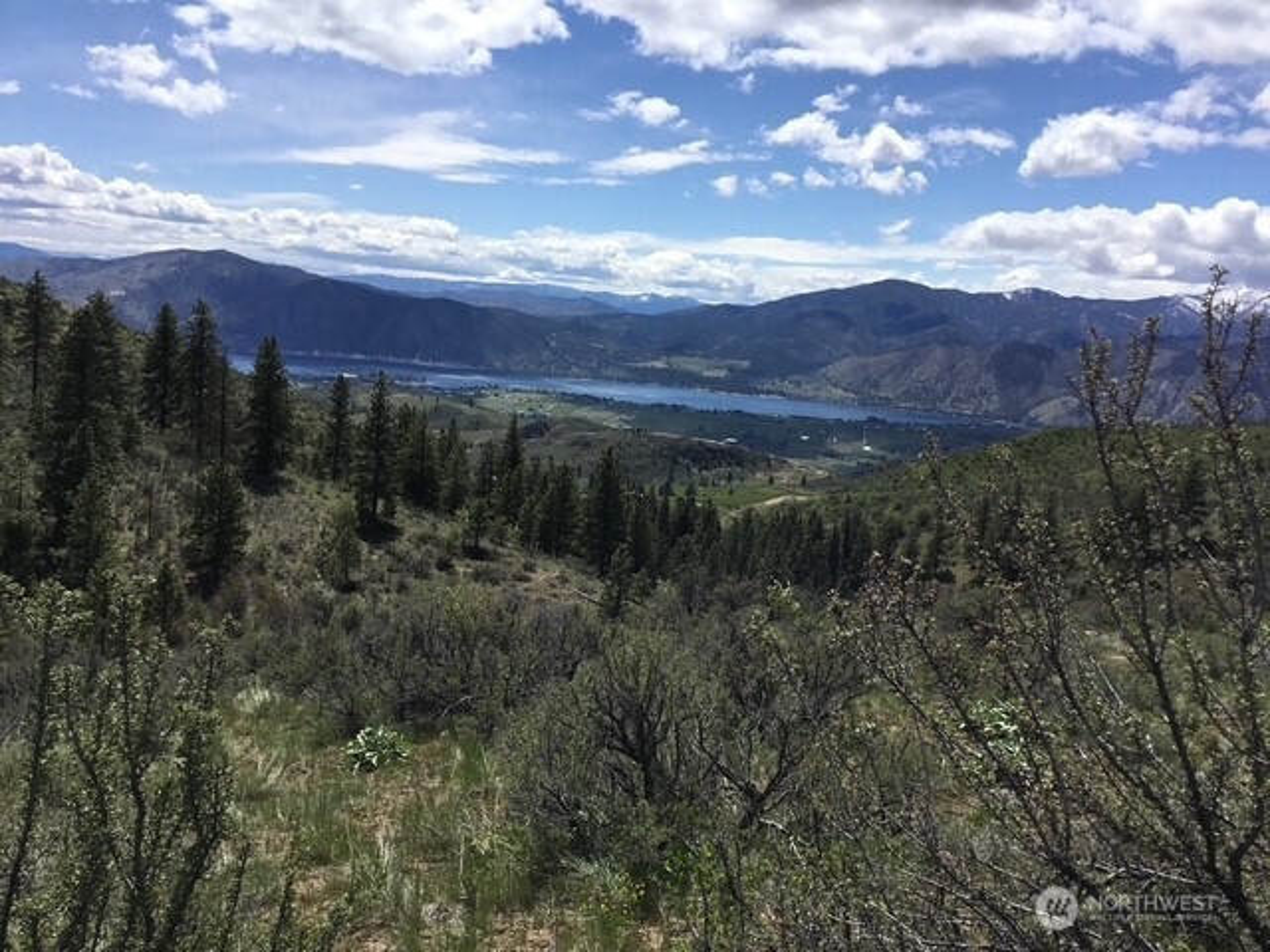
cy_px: 476
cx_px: 635
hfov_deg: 58.4
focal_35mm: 31
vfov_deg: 45.4
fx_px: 1137
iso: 25
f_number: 2.4
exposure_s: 1/2469
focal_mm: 3.3
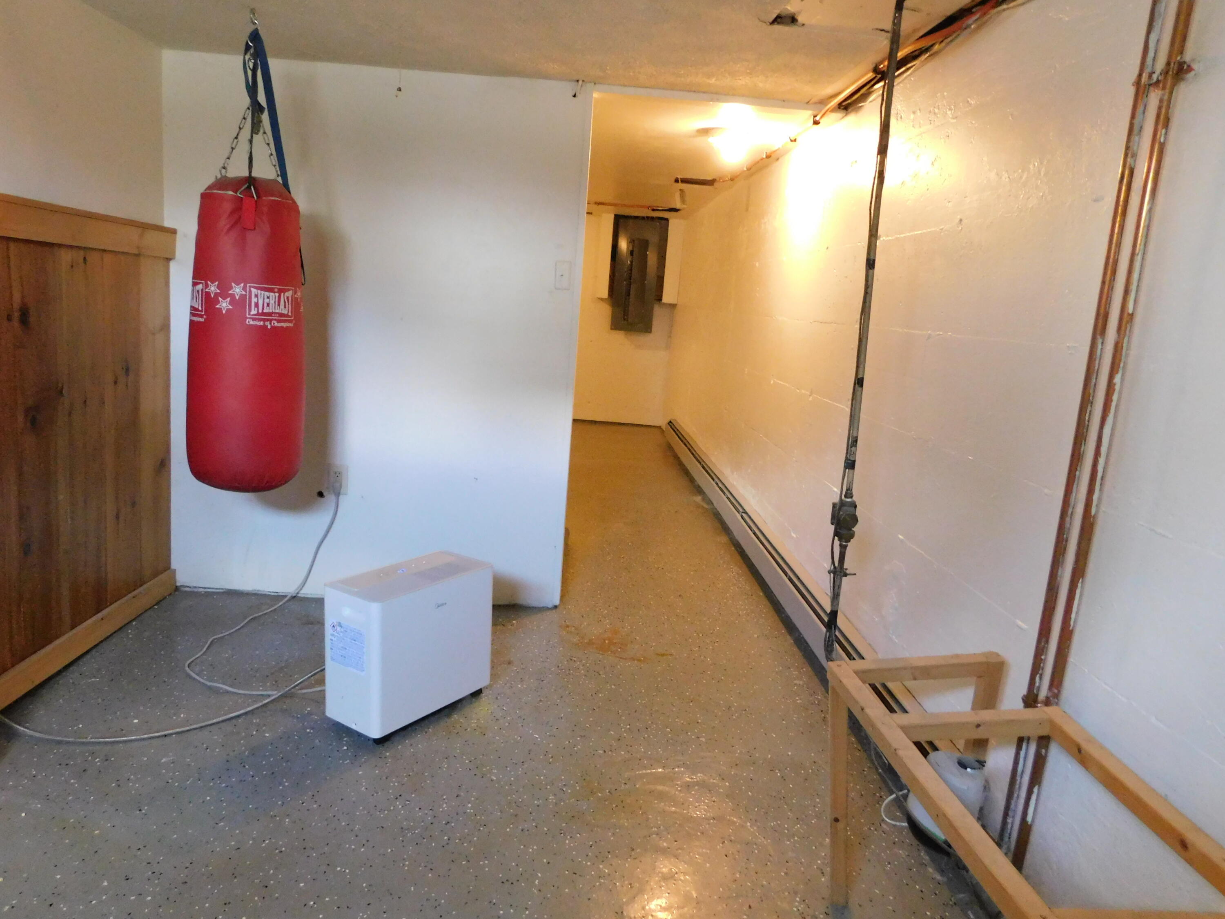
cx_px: 612
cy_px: 460
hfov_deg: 71.6
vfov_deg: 56.8
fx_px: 849
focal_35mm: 24
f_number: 3
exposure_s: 1/25
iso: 800
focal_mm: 4.1
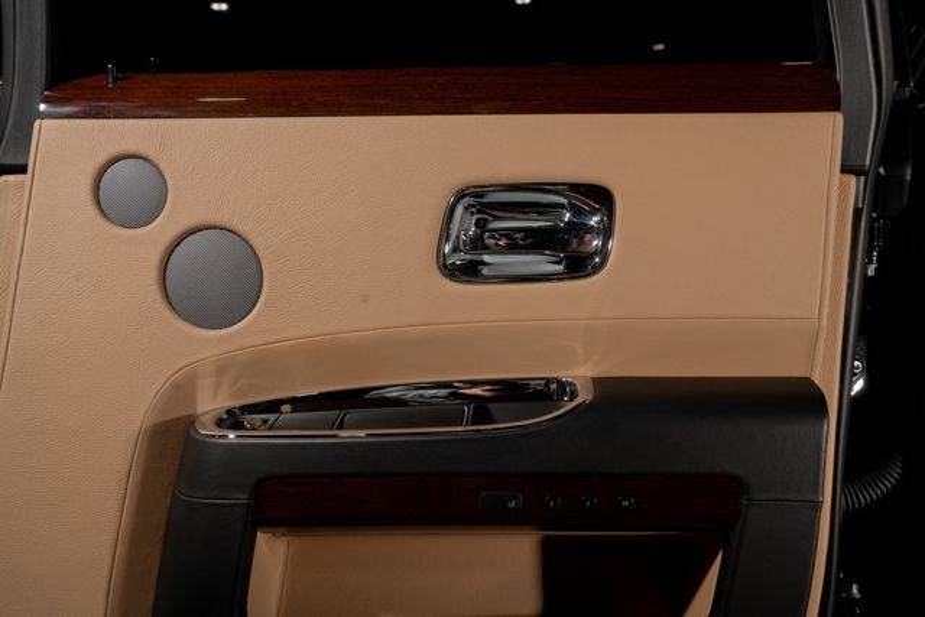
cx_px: 462
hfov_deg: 53.1
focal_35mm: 36
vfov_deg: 36.9
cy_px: 308
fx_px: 925
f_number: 8
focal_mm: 36
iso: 320
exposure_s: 1/60
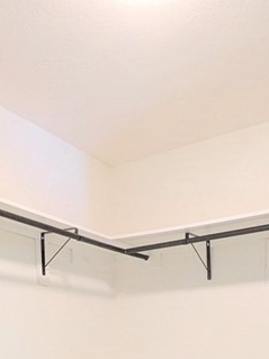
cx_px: 177
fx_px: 467
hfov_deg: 31.9
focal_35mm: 45
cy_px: 409
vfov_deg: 35.1
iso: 201
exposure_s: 1/30
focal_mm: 1.83
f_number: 2.2
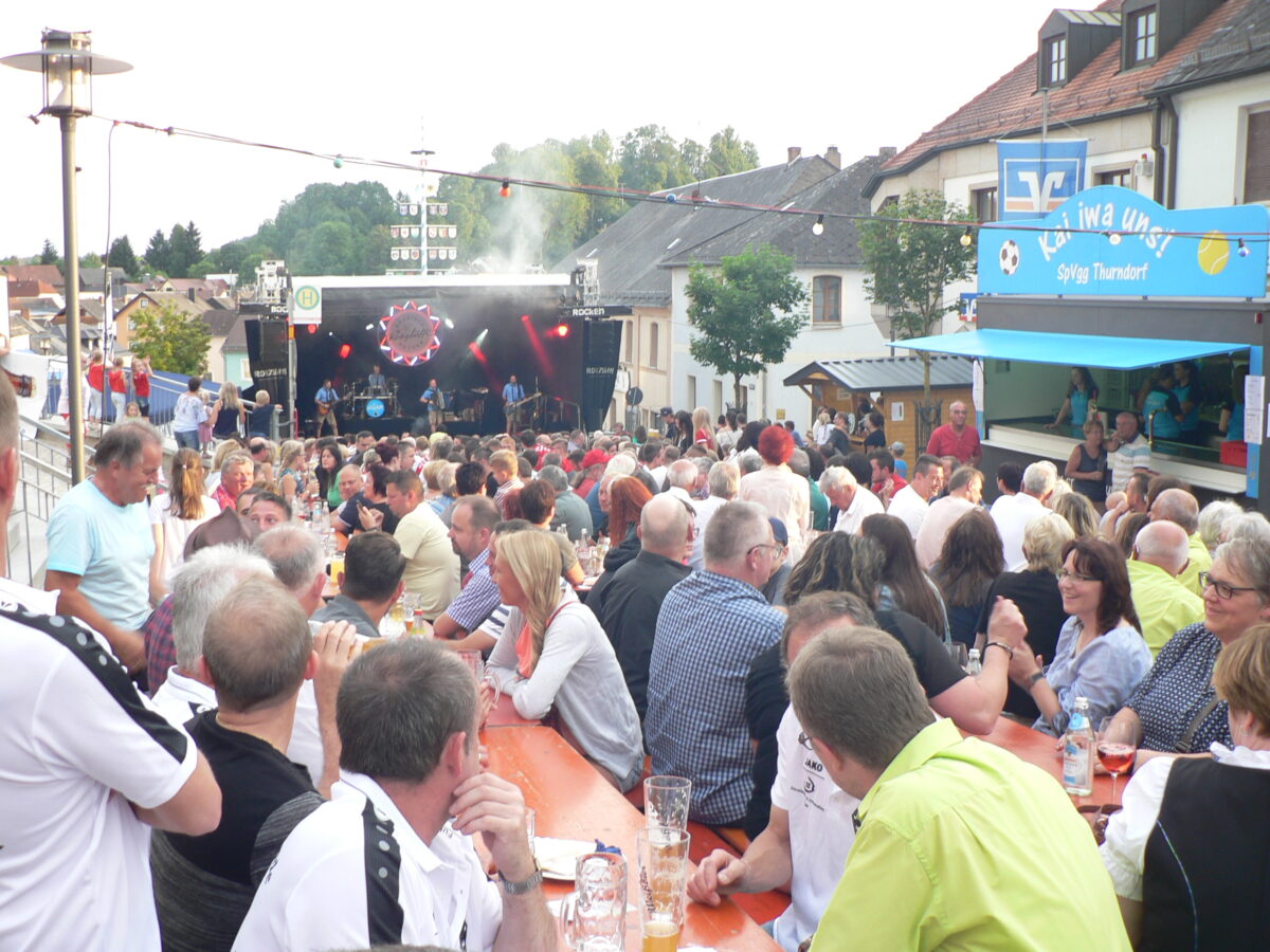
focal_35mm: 36
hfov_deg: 51.4
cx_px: 635
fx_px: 1321
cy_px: 476
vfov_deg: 39.7
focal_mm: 6
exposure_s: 1/40
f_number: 2.8
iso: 80
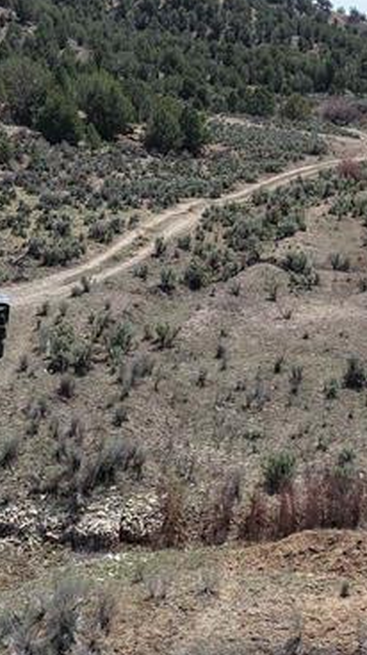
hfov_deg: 16.5
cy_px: 123
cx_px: 246
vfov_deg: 28.3
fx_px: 1265
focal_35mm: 73
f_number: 1.8
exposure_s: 1/4000
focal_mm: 8.67
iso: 210
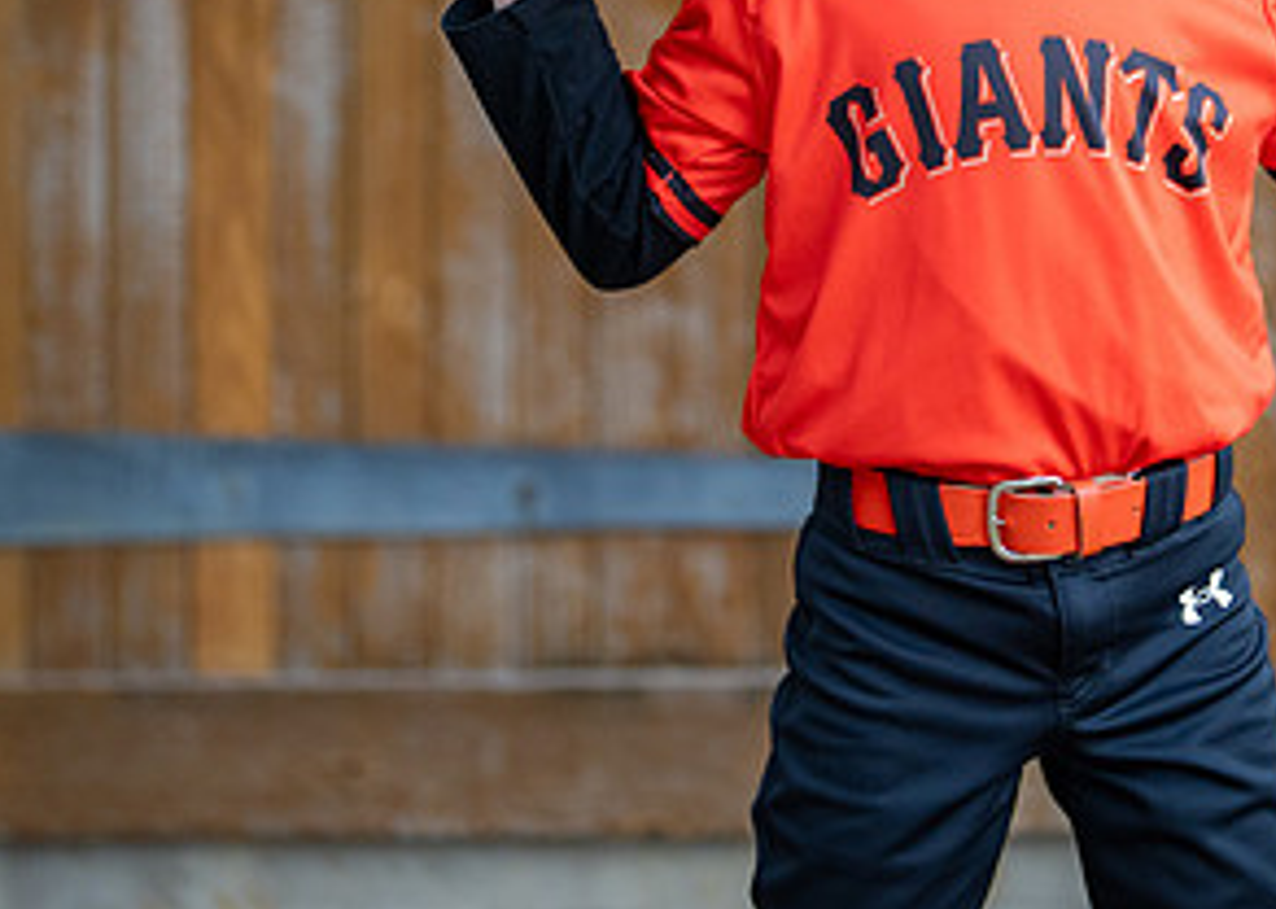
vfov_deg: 10.7
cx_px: 981
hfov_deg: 15.0
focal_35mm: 133
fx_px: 4815
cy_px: -68
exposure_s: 1/640
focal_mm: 50
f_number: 1.2
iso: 500
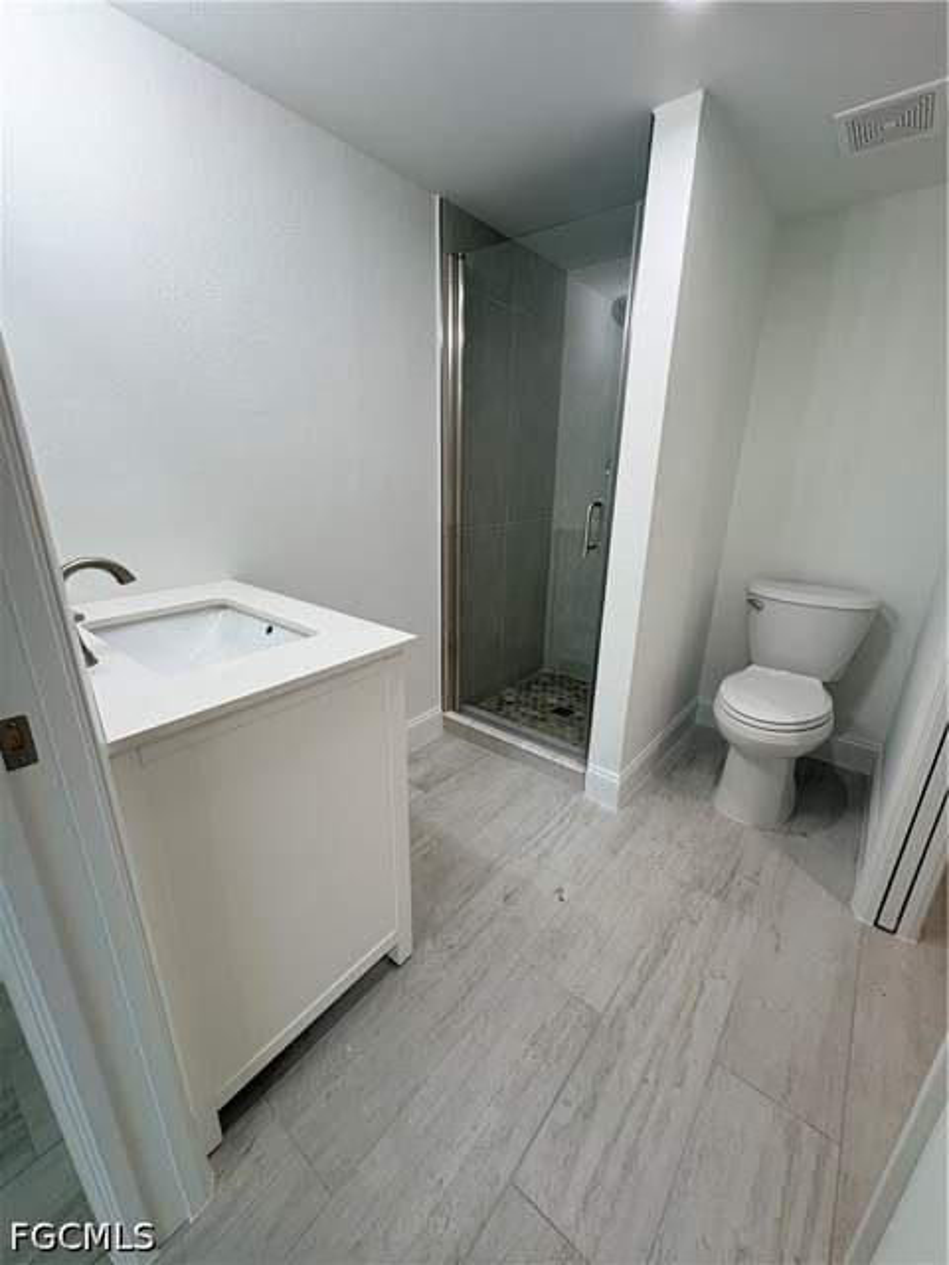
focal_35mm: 14
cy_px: 632
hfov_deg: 85.7
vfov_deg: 102.1
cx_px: 474
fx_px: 512
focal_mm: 2.22
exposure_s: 1/120
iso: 100
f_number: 2.2
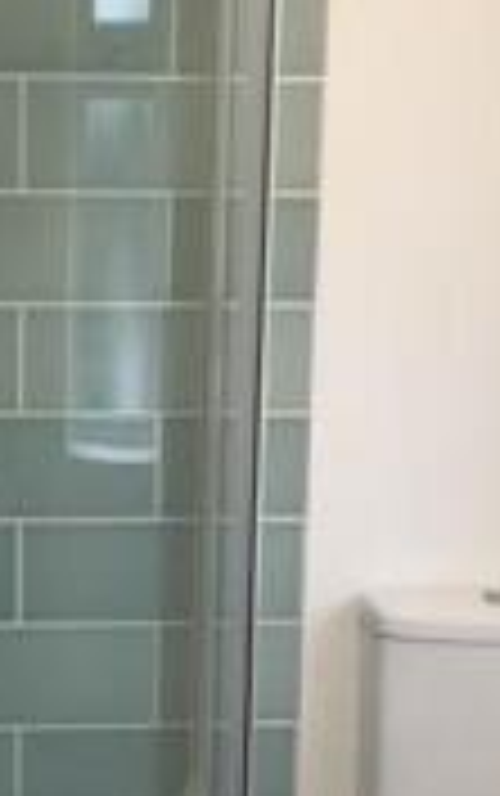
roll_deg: -0.1
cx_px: 59
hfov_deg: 17.0
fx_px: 1653
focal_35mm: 76
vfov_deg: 27.1
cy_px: 438
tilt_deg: -10.5
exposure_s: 1/33
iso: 80
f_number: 2.2
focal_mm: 4.15
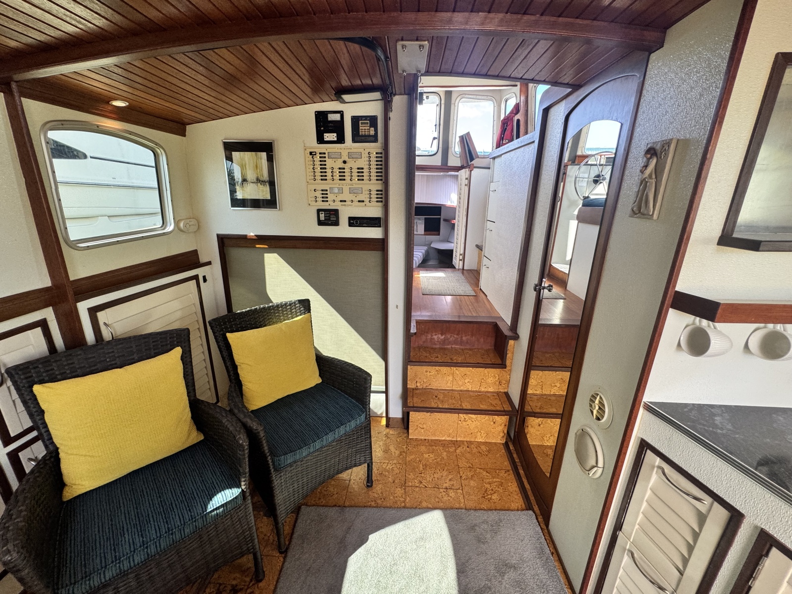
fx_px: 320
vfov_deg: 85.7
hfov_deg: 102.1
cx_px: 396
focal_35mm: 14
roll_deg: -0.6
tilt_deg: -16.0
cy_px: 297
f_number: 2.2
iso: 160
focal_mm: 2.22
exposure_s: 1/99
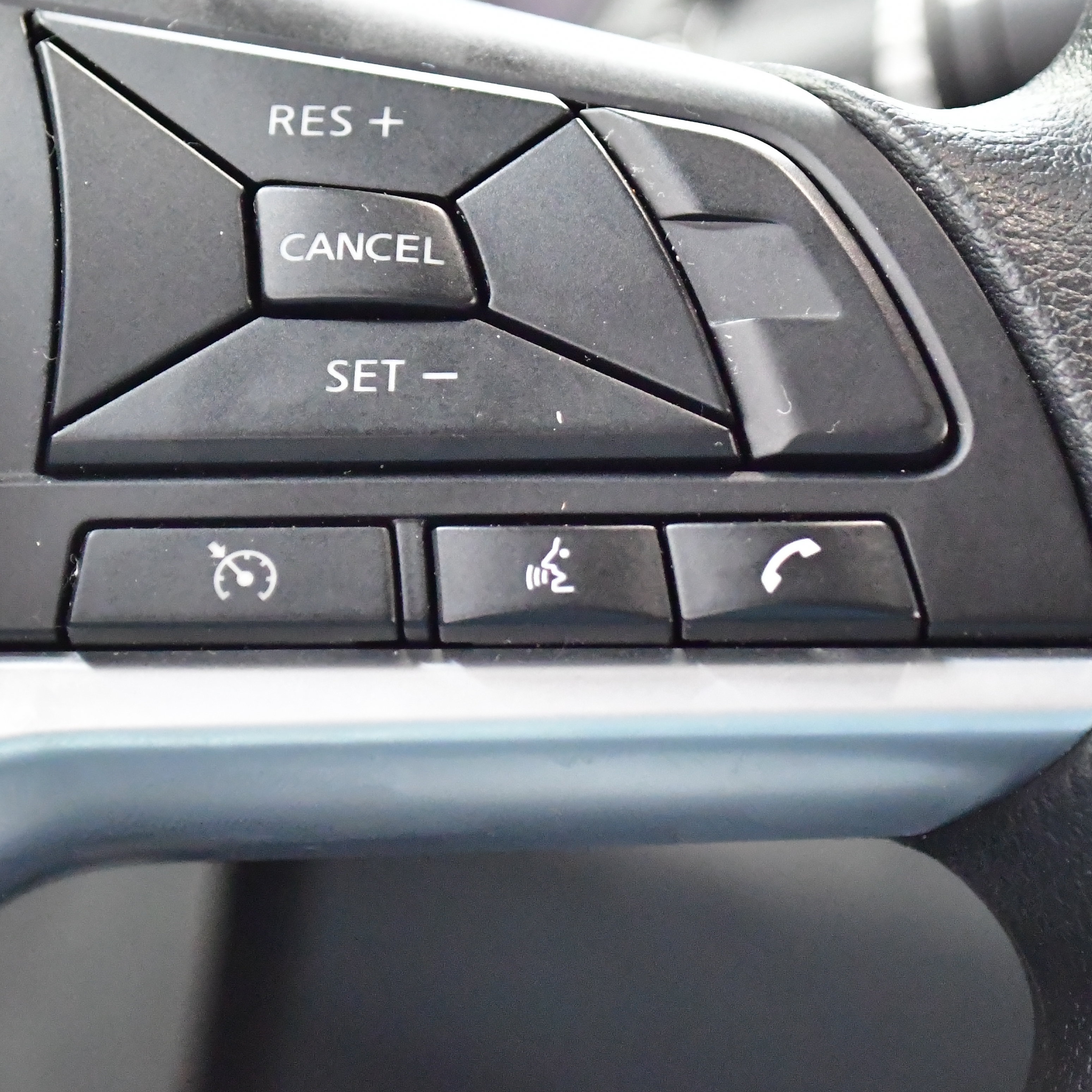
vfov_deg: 17.2
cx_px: 689
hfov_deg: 17.2
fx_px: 3605
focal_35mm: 101
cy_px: 483
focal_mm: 44
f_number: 5.3
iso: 11400
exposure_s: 1/40
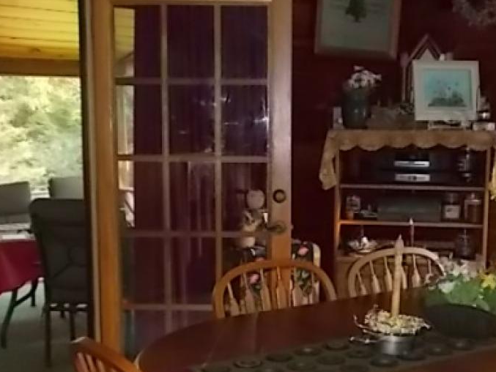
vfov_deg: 24.7
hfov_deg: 32.6
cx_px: 289
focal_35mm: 59
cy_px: 243
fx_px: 846
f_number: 3.9
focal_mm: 6.9
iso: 320
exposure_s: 1/30
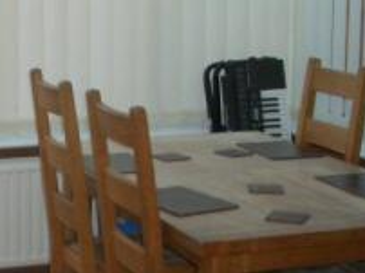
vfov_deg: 14.6
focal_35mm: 101
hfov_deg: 18.8
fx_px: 1064
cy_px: 120
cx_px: -24
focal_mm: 5.8
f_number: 2.6
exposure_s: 1/500
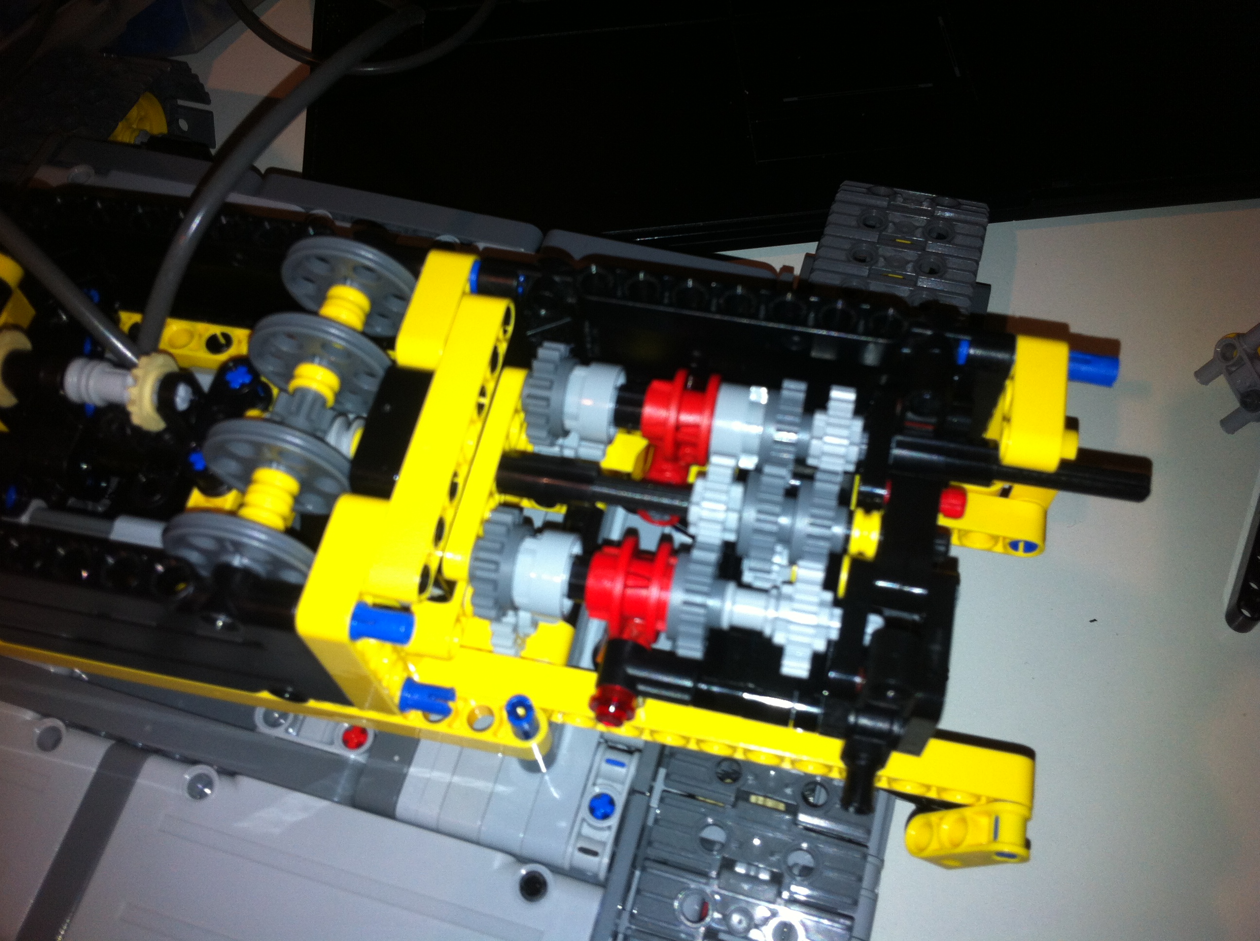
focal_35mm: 35
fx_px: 1272
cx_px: 630
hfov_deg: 52.7
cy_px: 470
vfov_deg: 40.6
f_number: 2.8
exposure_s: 1/45
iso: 80
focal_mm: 3.85
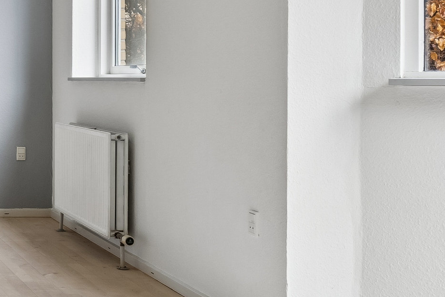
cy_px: 79
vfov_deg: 18.7
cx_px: -179
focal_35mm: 73
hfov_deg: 23.5
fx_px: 898
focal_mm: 15
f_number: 8
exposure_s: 1/25
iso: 200
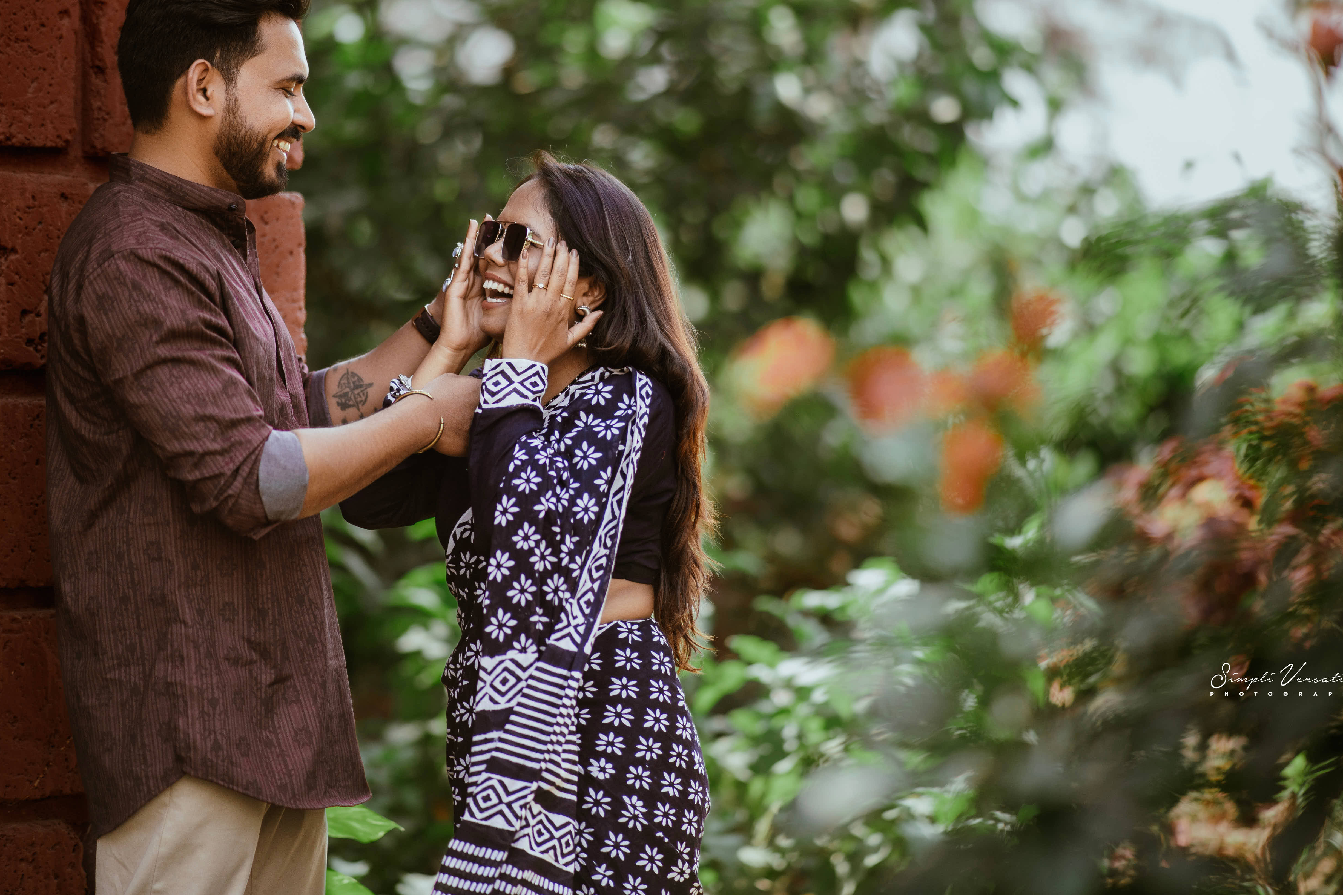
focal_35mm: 104
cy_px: 363
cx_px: 661
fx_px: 3879
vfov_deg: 13.2
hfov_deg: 19.6
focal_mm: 85
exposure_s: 1/2000
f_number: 1.4
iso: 320
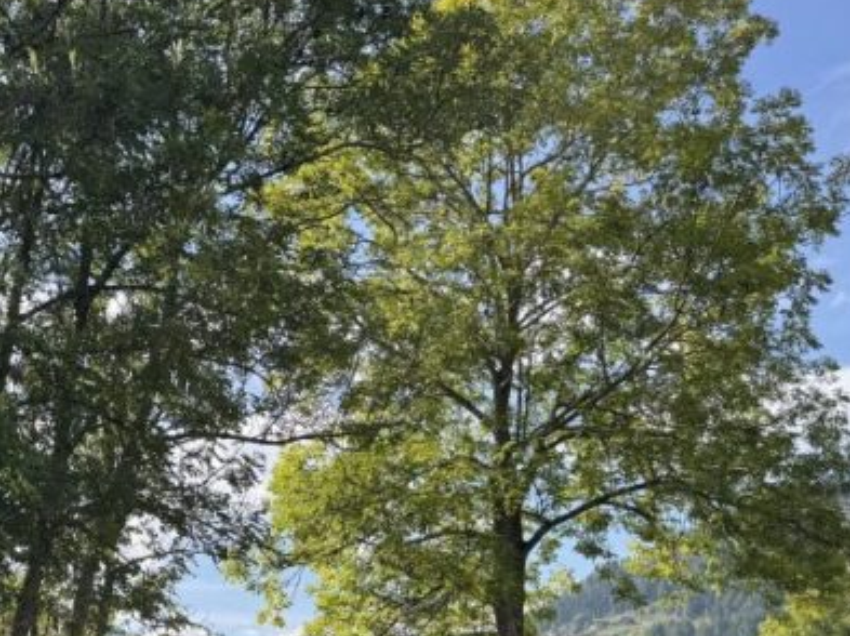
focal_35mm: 53
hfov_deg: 34.8
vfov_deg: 26.1
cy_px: 636
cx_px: 137
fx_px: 1300
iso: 80
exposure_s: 1/1678
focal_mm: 6.76
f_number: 1.78
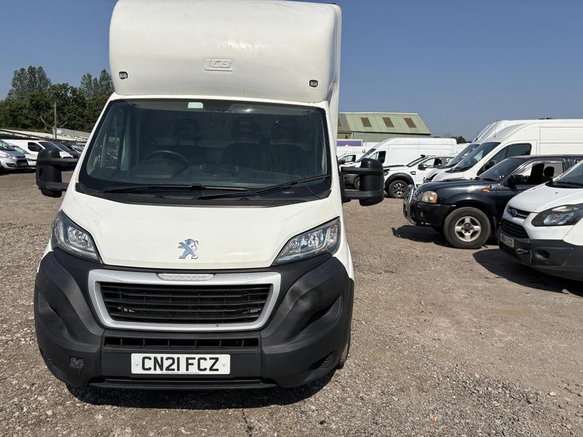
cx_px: 292
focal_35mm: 26
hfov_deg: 67.3
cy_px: 218
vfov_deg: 53.1
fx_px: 438
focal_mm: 5.96
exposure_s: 1/6329
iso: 50
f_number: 1.6
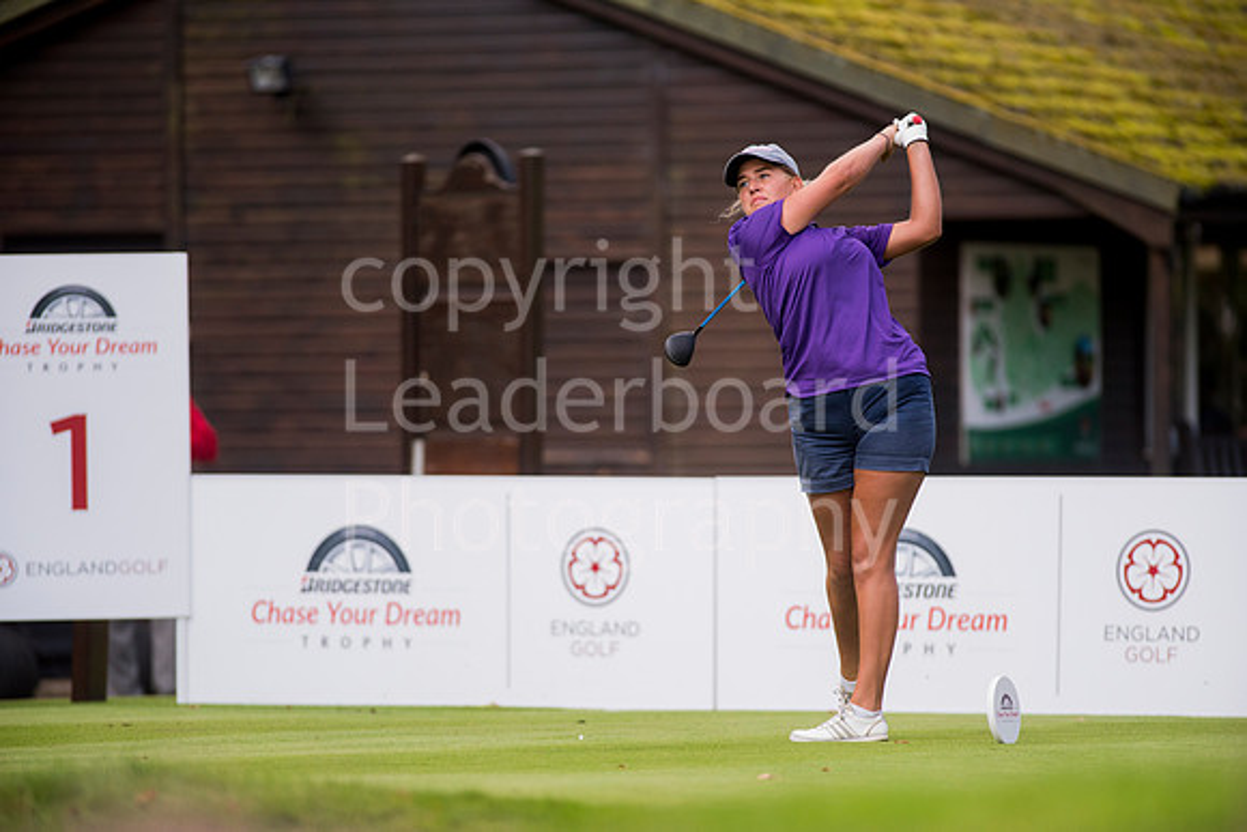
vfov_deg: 4.6
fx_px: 10394
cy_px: 416
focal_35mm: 300
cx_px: 624
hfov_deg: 6.9
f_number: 4
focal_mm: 300
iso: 800
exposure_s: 1/2500
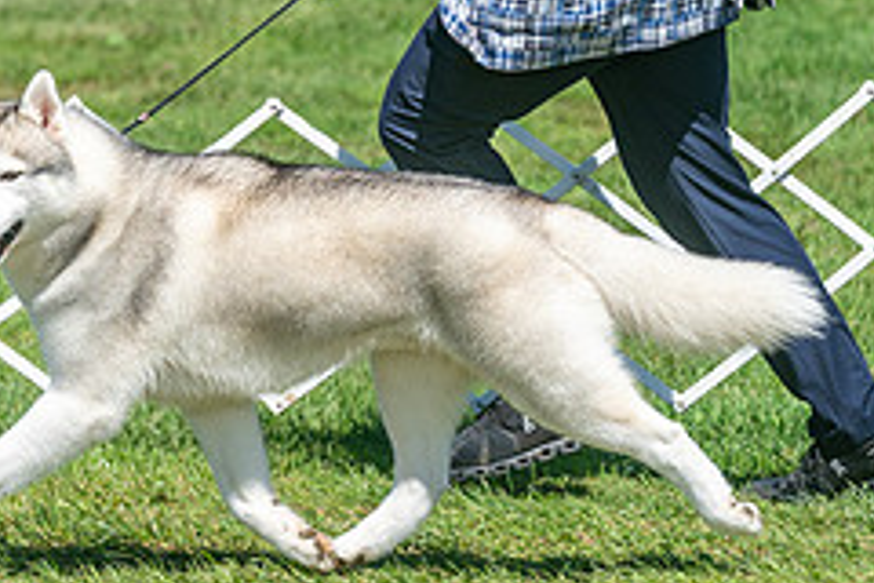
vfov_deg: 3.2
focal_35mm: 425
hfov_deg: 4.8
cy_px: -81
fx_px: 10317
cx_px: 41
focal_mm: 133
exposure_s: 1/1000
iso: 80
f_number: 4.5
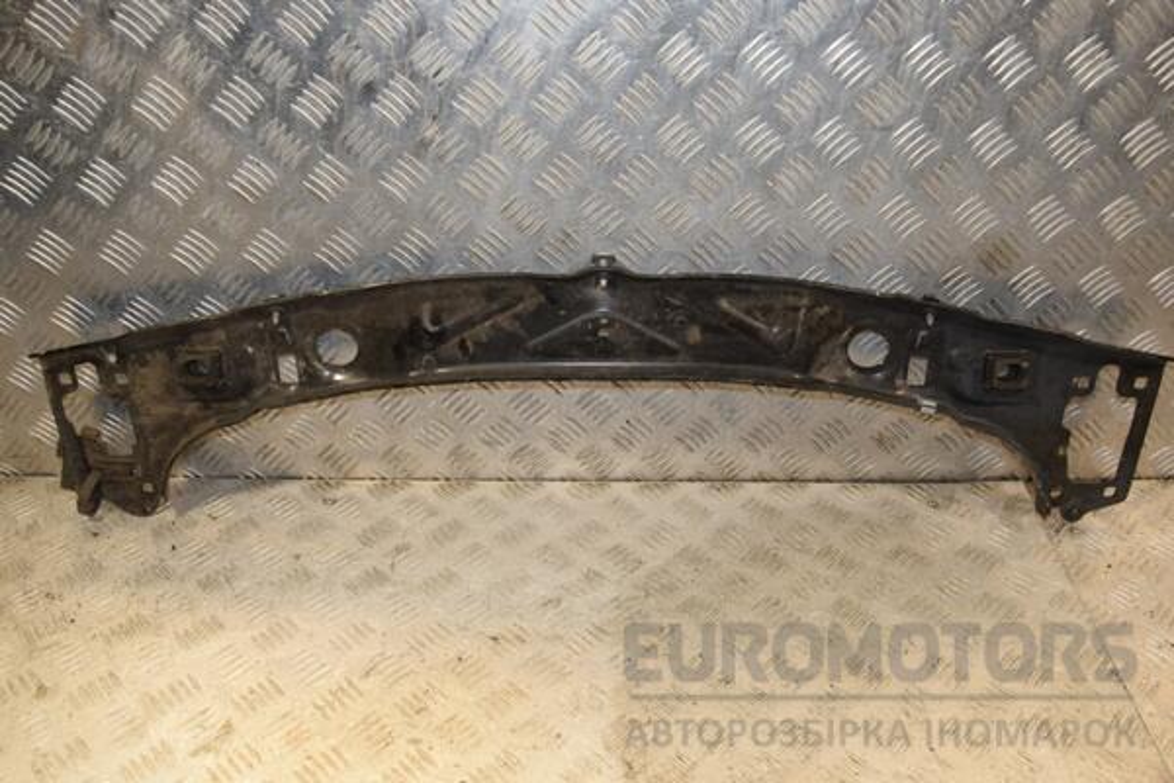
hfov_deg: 59.5
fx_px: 1027
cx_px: 587
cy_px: 392
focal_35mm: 32
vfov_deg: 41.7
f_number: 6.3
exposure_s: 1/200
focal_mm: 21
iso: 800
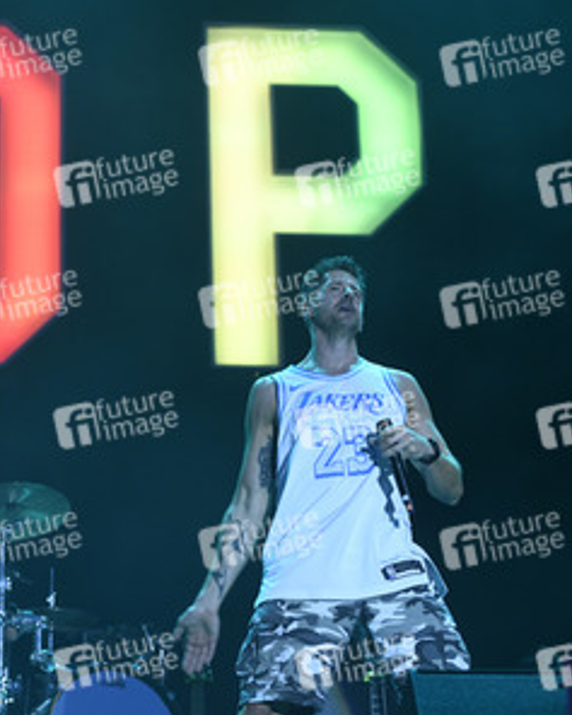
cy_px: 360
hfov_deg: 15.2
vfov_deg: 19.2
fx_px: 2115
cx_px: 52
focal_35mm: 100
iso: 1600
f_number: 4
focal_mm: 70
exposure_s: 1/500
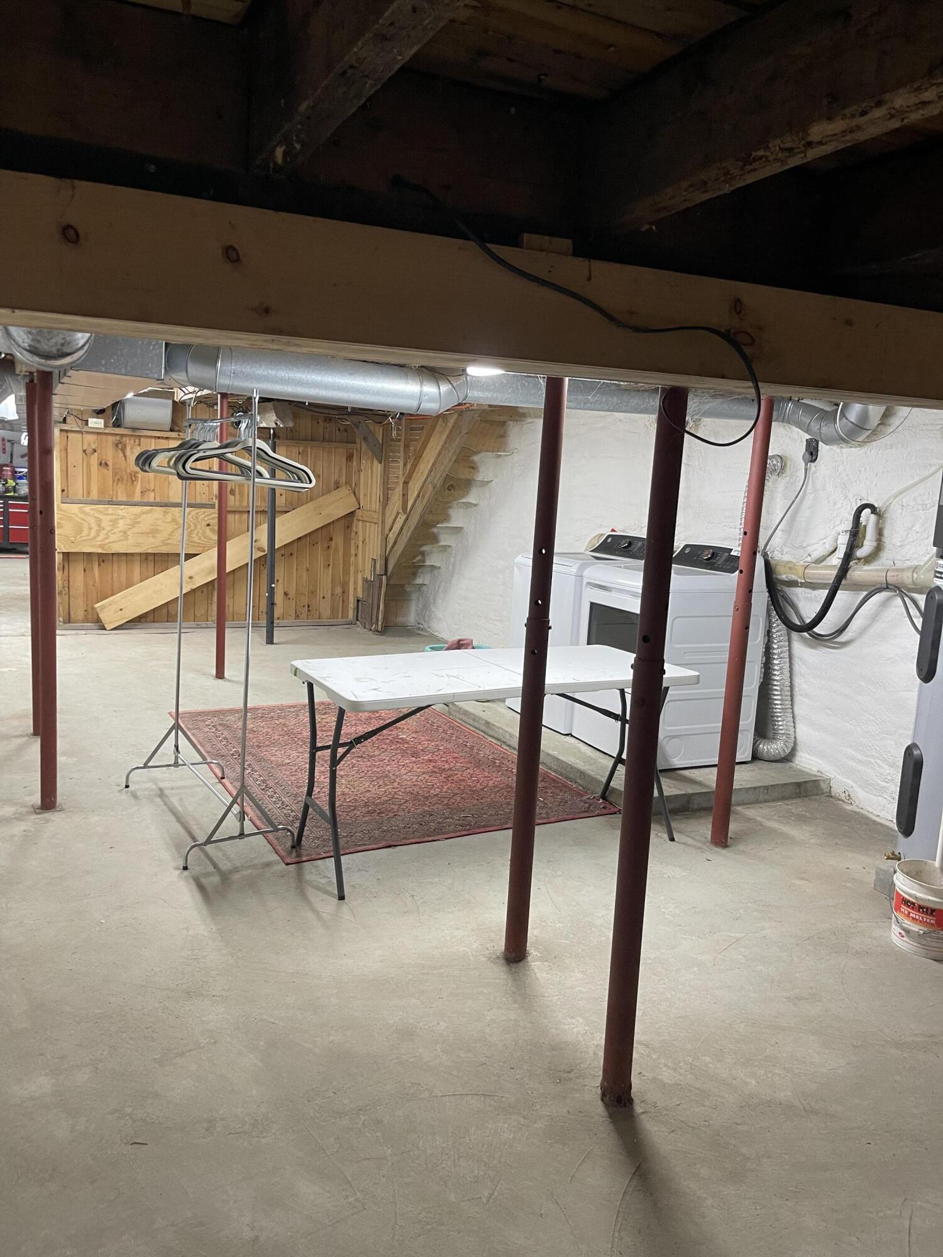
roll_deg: -2.7
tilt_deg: -8.3
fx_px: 908
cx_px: 472
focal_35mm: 25
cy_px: 628
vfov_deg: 69.4
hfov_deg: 54.9
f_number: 1.6
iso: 160
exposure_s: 1/60
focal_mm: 5.1
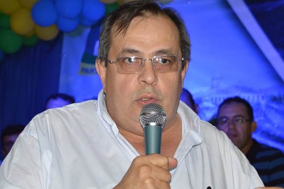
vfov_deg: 20.2
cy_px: 94
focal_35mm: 68
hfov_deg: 29.9
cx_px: 142
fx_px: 532
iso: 400
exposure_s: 1/100
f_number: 5
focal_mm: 45
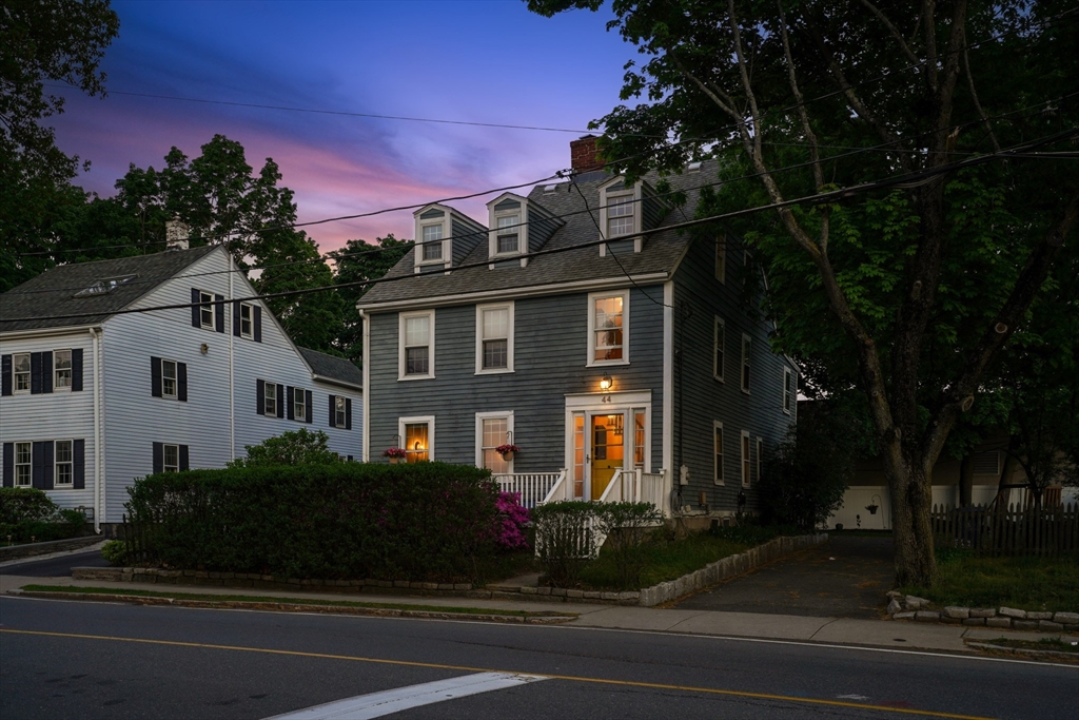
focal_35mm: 35
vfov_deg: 37.9
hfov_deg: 54.4
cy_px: 360
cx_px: 540
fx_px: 1049
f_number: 6.3
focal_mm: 35
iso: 100
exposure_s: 1/8
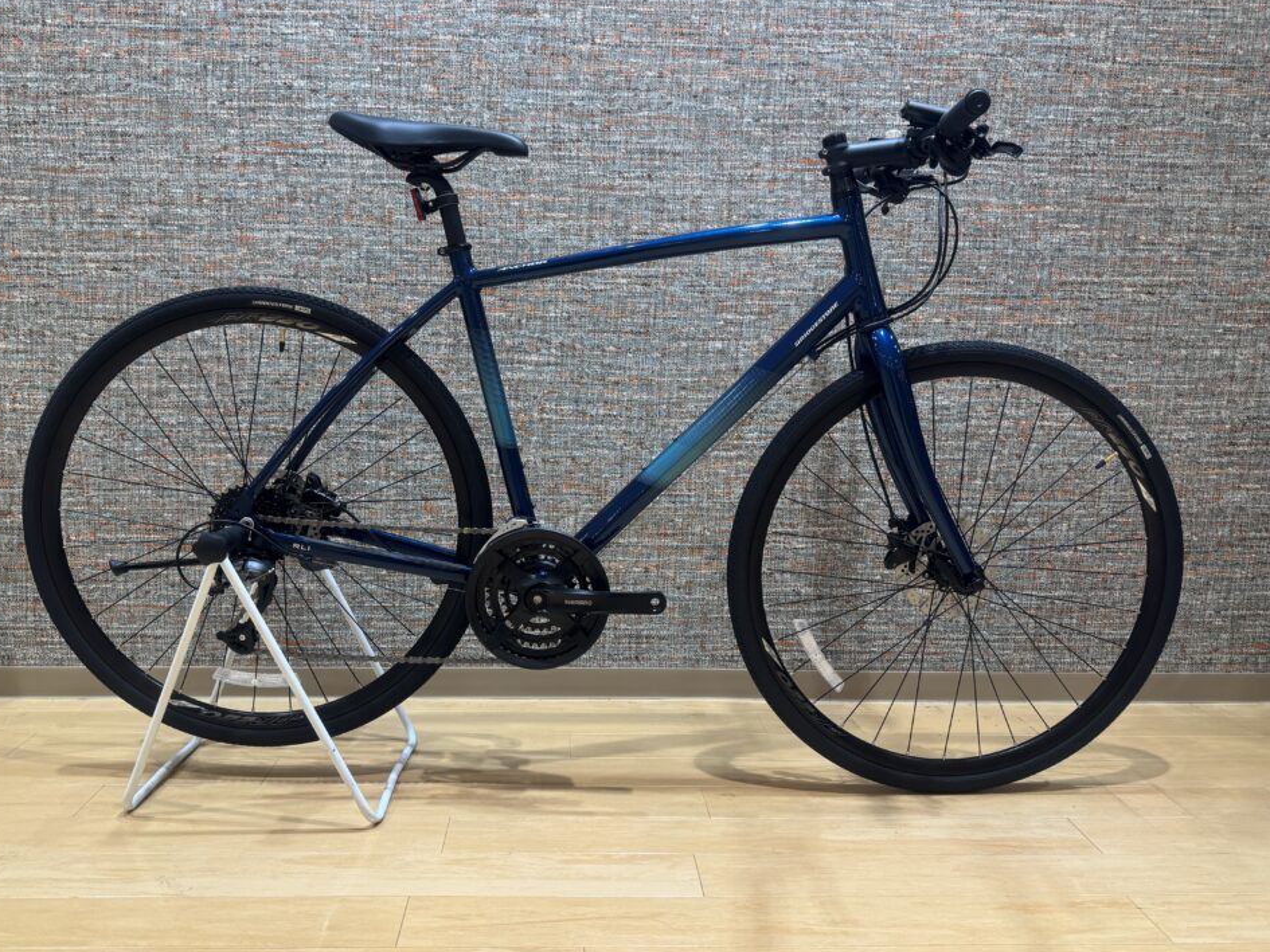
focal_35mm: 26
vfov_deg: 53.1
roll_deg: -1.2
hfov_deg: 67.3
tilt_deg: -8.0
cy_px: 458
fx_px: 954
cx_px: 606
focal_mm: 6.76
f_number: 1.78
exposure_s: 1/121
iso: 100
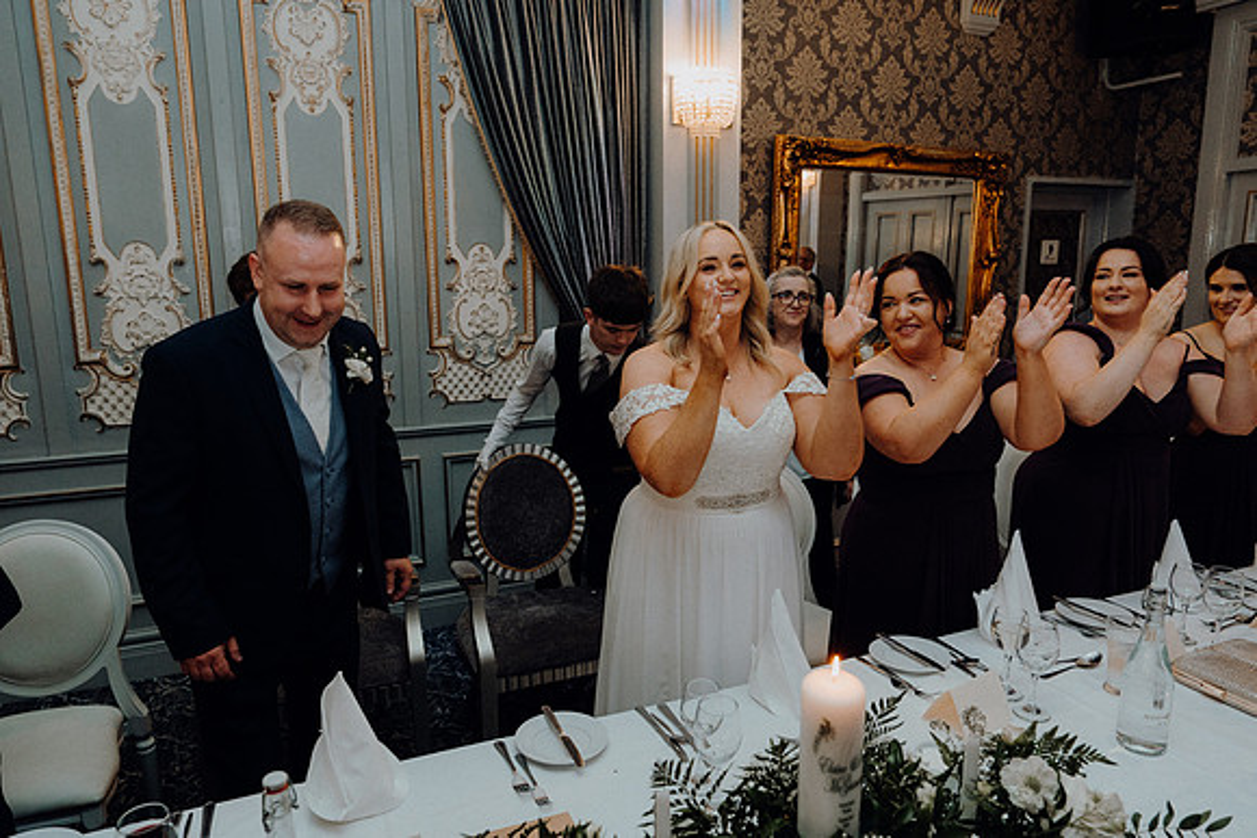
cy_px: 419
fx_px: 838
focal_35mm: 24
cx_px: 628
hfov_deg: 73.7
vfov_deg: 53.2
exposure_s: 1/160
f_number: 3.5
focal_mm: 24
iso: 2500
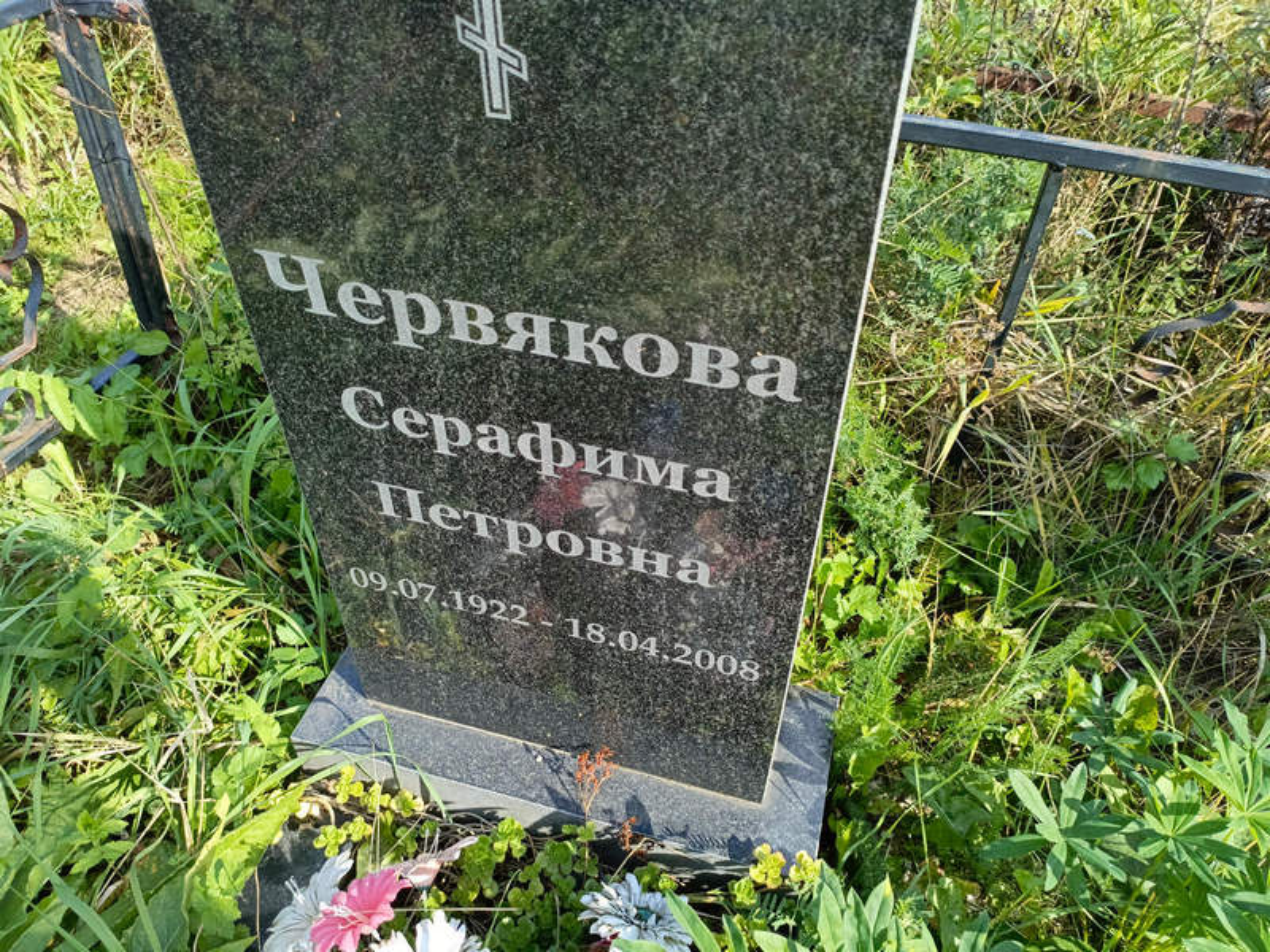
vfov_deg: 54.9
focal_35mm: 25
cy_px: 476
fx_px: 917
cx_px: 635
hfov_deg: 69.4
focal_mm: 4.76
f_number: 1.69
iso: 112
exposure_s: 1/417
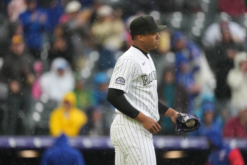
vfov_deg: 2.3
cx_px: 124
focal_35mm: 600
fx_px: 4115
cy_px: 82
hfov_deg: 3.4
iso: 3200
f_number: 4
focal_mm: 600
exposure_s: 1/2000
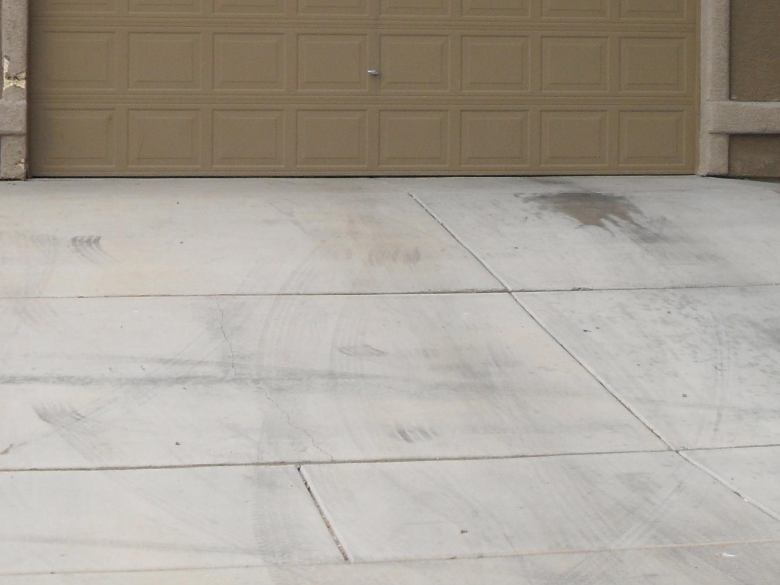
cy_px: 99
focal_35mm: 78
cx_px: 391
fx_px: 1758
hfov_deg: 25.0
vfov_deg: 18.7
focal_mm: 6.2
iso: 100
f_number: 2.8
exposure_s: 1/500
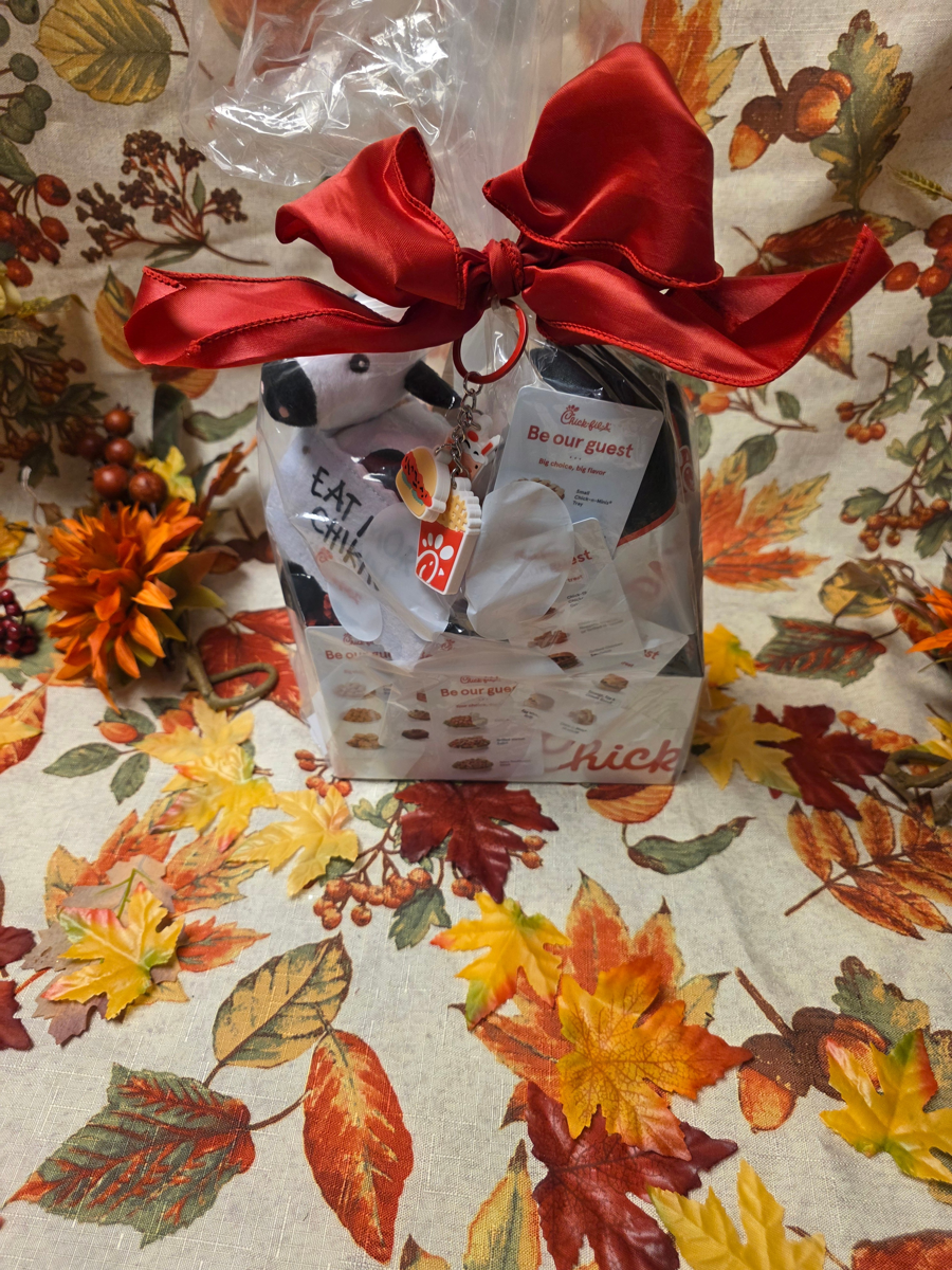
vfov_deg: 73.9
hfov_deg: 58.9
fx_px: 843
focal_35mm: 23
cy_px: 635
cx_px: 476
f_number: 1.7
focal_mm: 6.3
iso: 250
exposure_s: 1/120
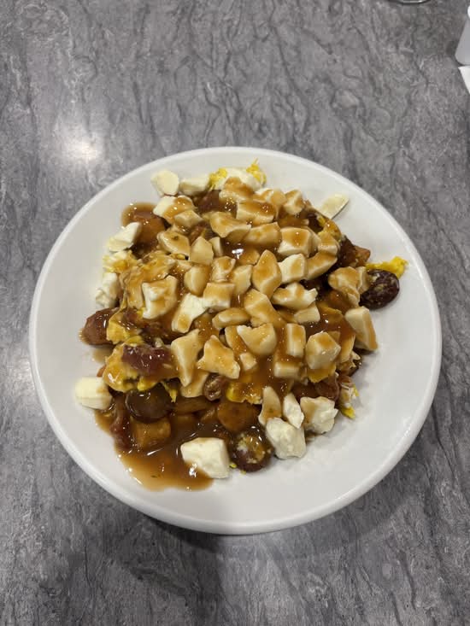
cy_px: 313
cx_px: 235
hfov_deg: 53.1
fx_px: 471
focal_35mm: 26
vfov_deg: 67.3
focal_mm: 5.96
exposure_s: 1/60
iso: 100
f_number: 1.6
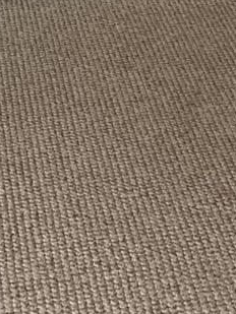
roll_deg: +1.4
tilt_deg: -15.1
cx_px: 200
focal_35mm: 139
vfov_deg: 13.5
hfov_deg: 10.6
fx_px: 1263
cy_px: -123
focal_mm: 3.99
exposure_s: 1/71
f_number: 1.8
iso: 80
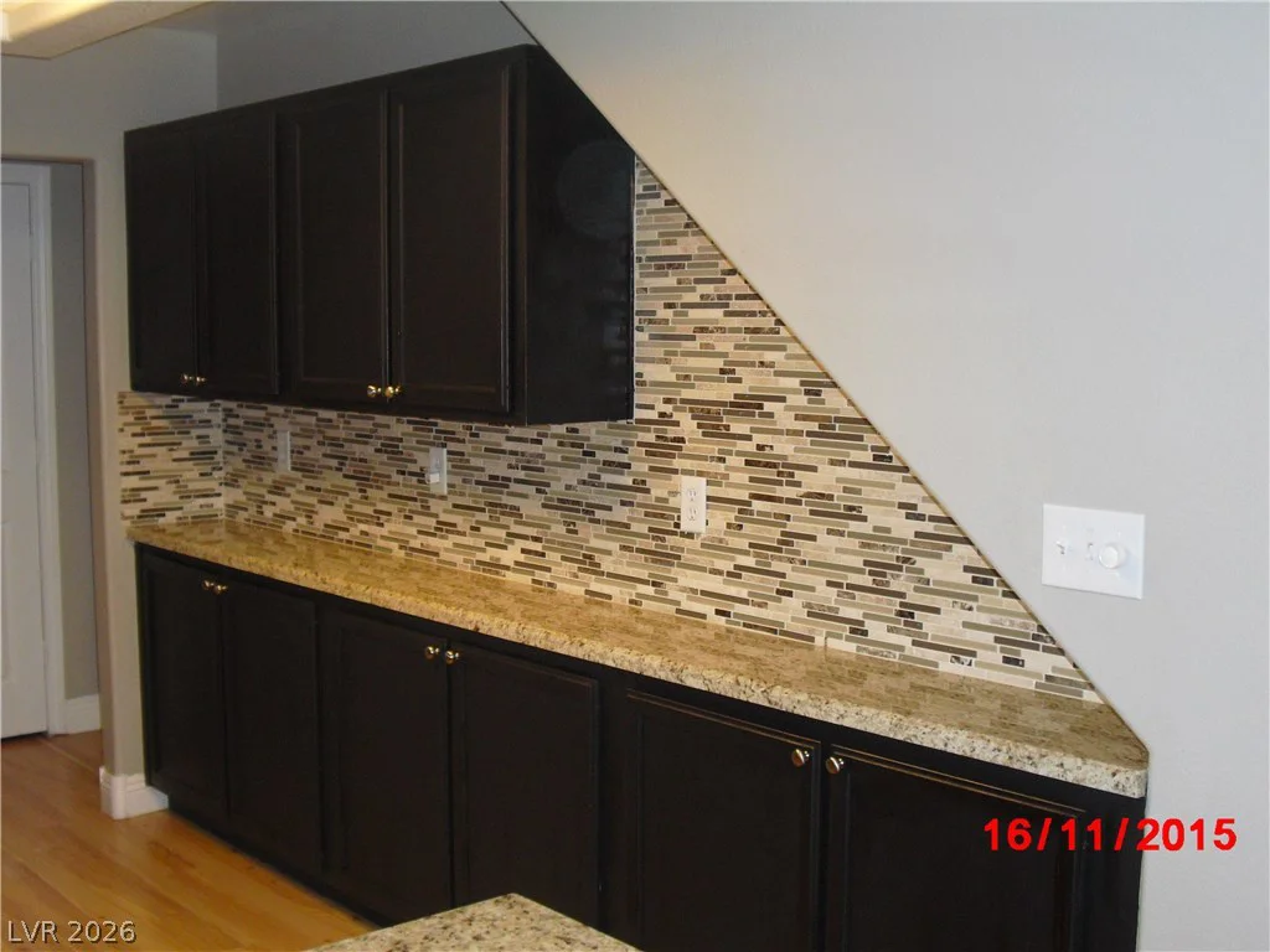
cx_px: 635
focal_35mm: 44
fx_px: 1614
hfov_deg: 42.9
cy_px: 476
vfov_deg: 32.9
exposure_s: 1/60
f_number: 3.4
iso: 400
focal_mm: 7.7
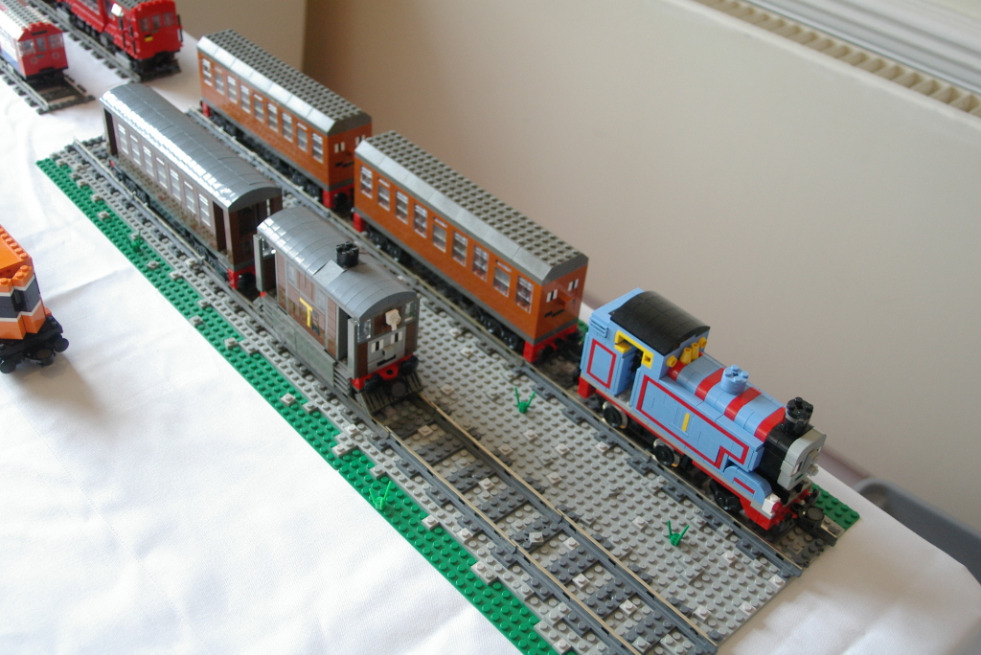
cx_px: 490
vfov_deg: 35.5
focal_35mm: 38
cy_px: 328
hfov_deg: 51.3
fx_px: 1022
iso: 800
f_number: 4
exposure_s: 1/50
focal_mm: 25
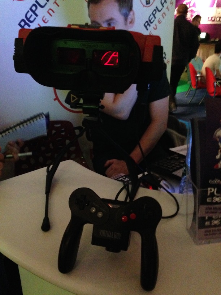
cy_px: 148
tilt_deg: -24.8
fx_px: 281
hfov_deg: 42.9
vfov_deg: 55.4
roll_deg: -2.3
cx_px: 110
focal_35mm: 33
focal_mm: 4.12
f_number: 2.4
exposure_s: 1/15
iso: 800
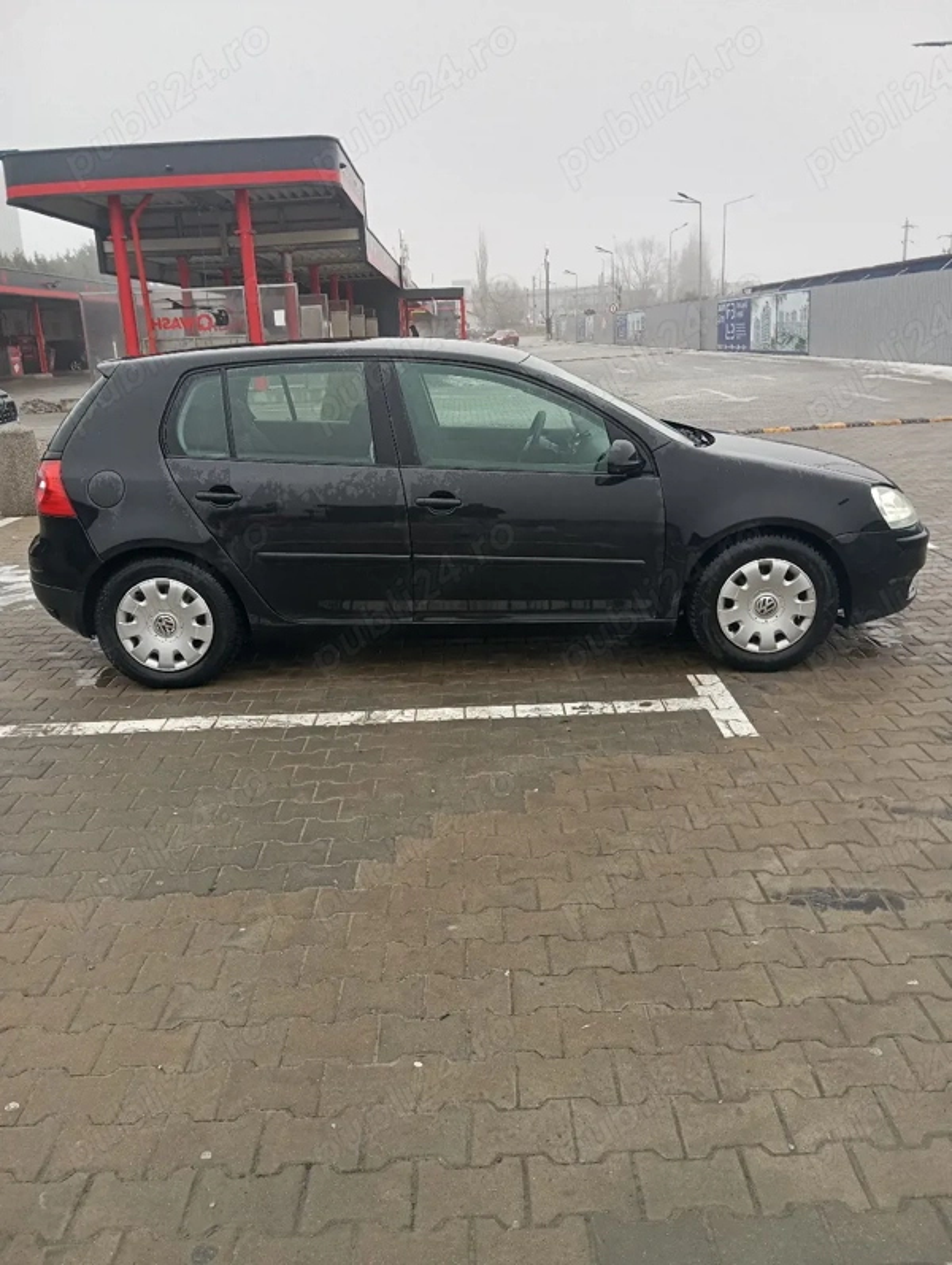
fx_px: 1024
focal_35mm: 28
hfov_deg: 49.9
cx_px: 476
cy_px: 632
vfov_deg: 63.4
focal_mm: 4.22
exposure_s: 1/120
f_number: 1.8
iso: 84
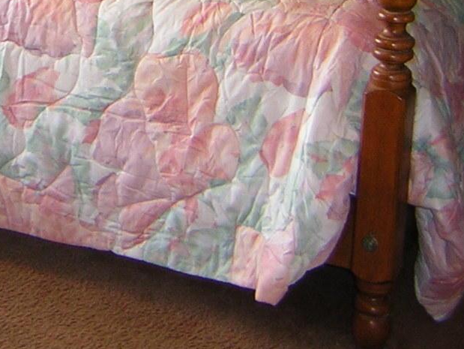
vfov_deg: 15.2
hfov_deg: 20.7
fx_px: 1247
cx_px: 55
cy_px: -99
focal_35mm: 93
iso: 50
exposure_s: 1/30
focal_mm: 4.7
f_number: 2.6
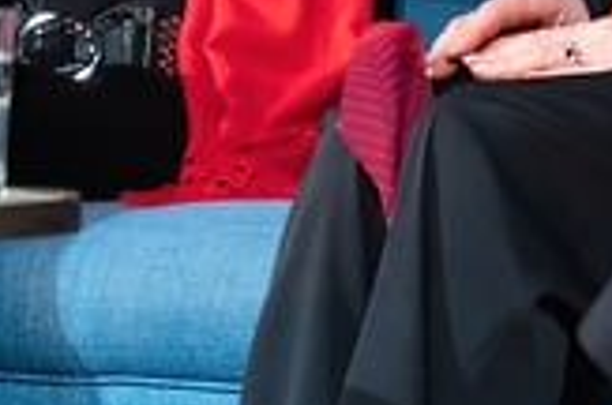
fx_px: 15032
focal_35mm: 886
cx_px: 710
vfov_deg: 1.5
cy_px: -163
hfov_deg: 2.3
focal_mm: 171
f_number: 4
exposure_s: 1/200
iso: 5000
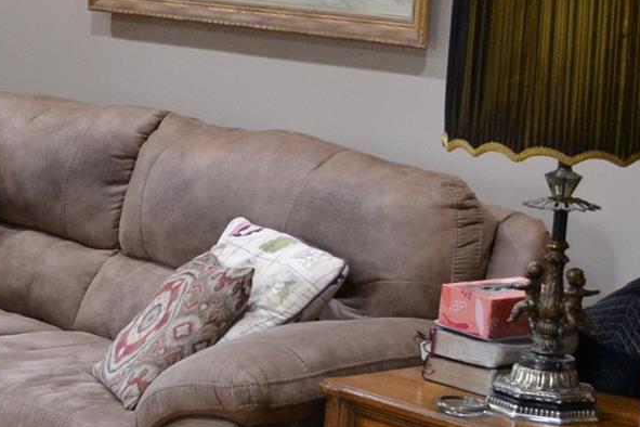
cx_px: -183
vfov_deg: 13.1
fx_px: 1849
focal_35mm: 104
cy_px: 147
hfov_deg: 18.3
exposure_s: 1/60
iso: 1250
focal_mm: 20
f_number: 3.8
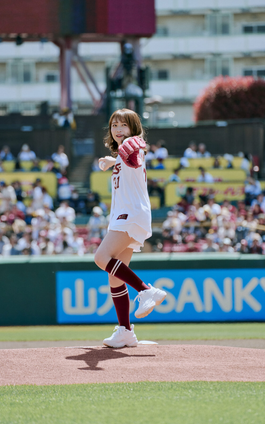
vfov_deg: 5.1
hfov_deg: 3.2
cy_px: 212
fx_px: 4725
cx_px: 130
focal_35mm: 409
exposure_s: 1/500
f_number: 8
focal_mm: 400
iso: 400
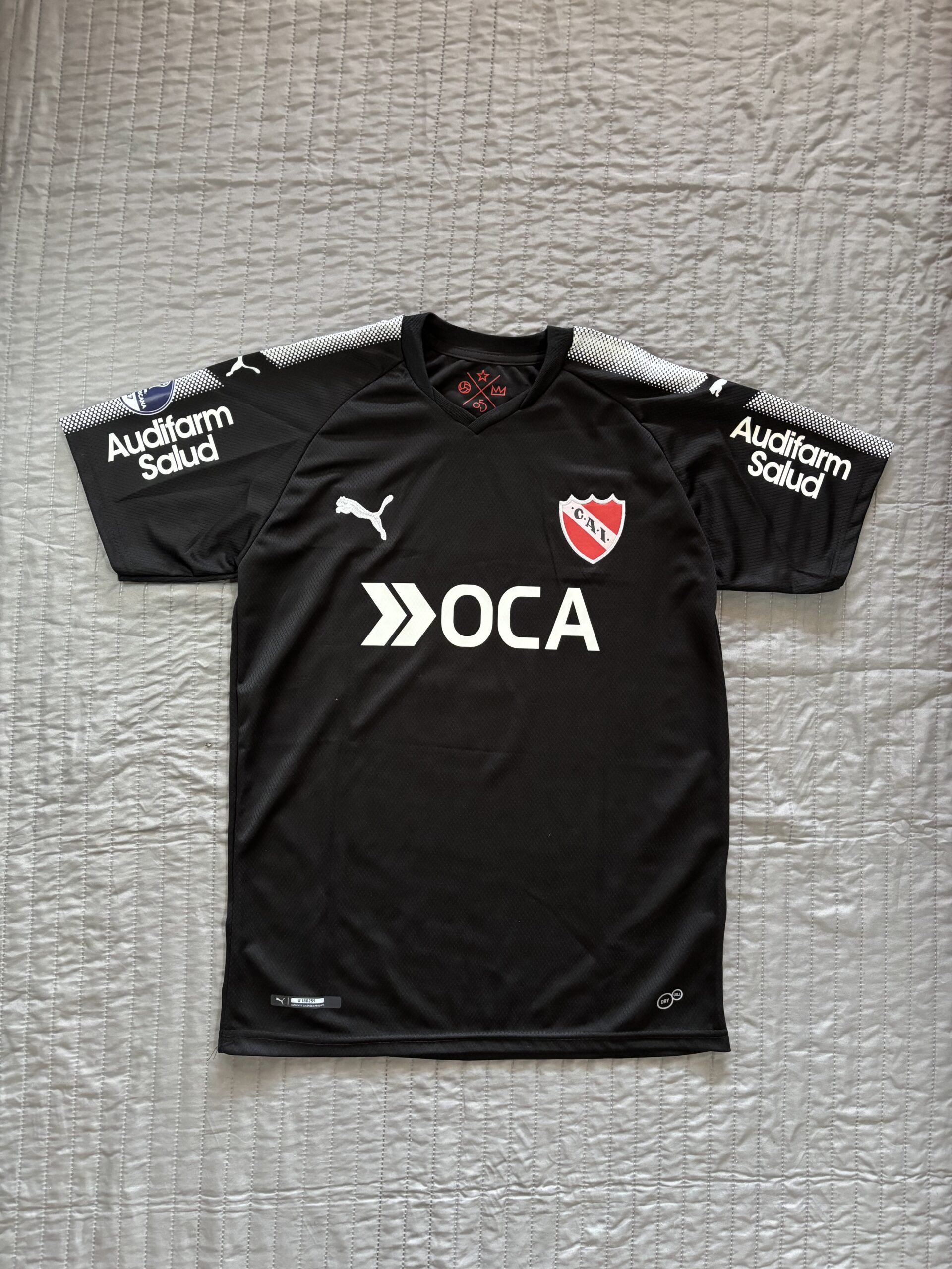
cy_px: 634
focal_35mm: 26
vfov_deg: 67.3
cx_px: 476
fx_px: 953
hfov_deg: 53.1
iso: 400
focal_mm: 5.96
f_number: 1.6
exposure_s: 1/33
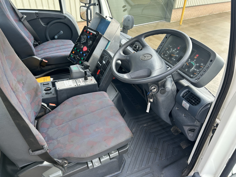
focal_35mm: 26
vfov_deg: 53.1
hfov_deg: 67.3
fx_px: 177
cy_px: 88
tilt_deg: -33.0
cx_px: 118
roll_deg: -1.7
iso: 40
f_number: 1.5
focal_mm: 5.7
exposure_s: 1/202
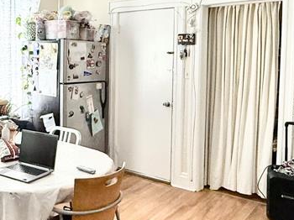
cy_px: 78
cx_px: 108
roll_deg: -0.7
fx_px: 348
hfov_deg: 45.4
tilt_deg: -3.1
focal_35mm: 41
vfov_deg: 34.8
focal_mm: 2.22
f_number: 2.2
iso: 320
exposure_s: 1/99
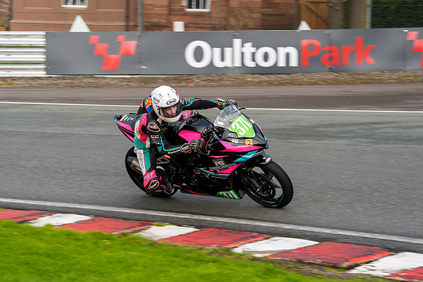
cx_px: 165
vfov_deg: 11.8
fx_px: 1363
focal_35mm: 116
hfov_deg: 17.6
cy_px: 141
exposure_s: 1/320
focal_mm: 95
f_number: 8
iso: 250
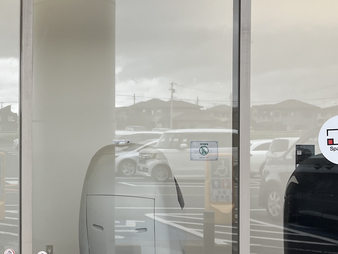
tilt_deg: -0.8
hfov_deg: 25.7
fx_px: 664
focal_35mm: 68
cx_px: -64
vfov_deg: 21.6
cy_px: 127
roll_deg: +0.1
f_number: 1.6
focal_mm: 5.1
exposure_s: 1/221
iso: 40
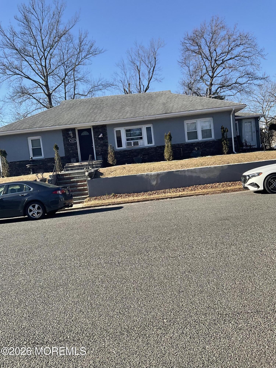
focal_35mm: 29
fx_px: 308
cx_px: 138
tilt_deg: -4.5
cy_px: 184
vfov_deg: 61.7
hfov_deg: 48.2
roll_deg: +5.6
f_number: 1.8
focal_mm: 3
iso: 16
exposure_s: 1/997
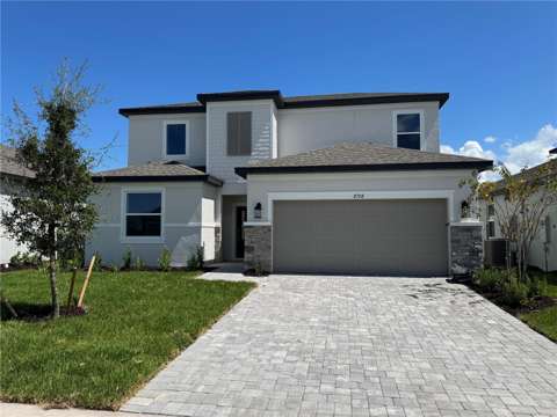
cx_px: 278
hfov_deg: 71.6
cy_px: 208
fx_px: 386
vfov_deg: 56.8
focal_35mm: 24
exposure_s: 1/7092
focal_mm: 6.76
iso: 80
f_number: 1.78
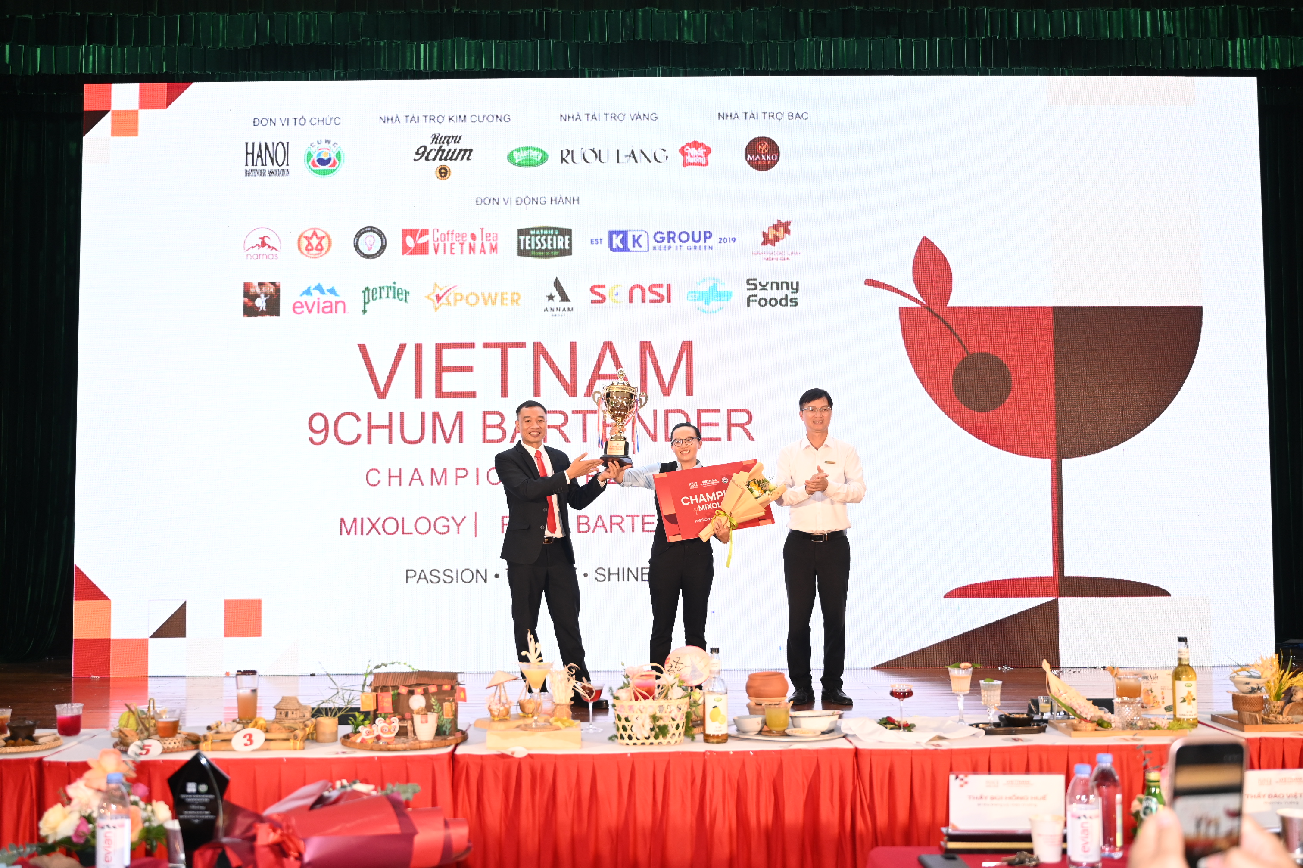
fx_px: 1411
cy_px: 434
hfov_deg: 49.6
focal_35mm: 39
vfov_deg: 34.2
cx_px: 652
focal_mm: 39
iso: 640
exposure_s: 1/200
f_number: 4
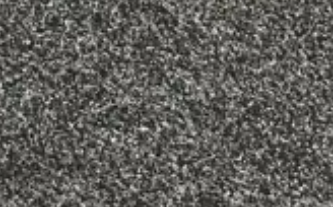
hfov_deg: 11.9
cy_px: -649
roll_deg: -0.3
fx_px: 1441
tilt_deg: -33.2
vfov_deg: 6.5
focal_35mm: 159
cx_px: -319
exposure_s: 1/50
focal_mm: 6.86
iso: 160
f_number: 1.78
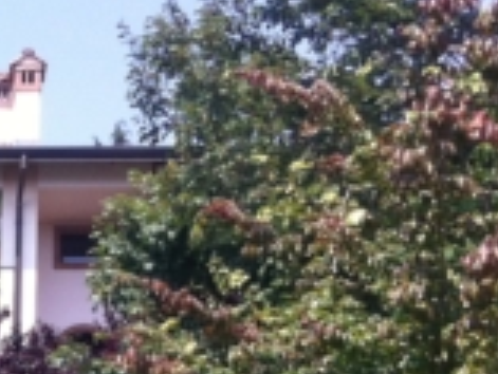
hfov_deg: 14.2
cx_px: -238
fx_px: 1872
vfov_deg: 10.9
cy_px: 602
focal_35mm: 130
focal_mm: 3.85
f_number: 2.8
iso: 80
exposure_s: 1/548
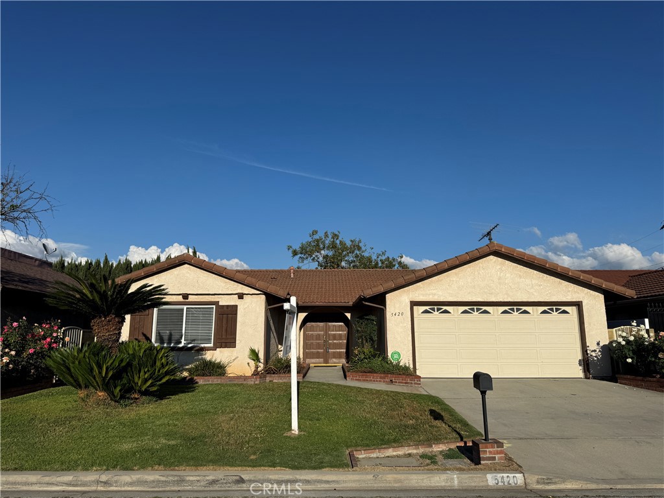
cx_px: 332
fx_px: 460
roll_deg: -0.1
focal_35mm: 24
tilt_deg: +10.1
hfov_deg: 71.6
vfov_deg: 56.8
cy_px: 249
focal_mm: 6.76
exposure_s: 1/7092
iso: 80
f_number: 1.78
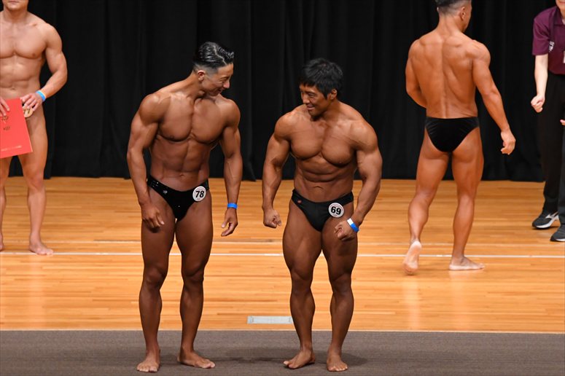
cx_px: 282
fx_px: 4000
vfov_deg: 5.4
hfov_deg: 8.1
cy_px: 188
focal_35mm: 255
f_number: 5.6
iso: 4000
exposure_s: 1/400
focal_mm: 170
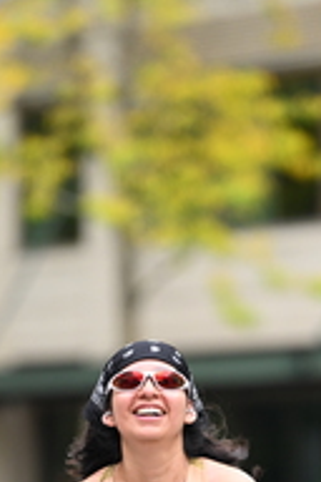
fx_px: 7677
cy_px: 547
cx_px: 202
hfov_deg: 2.4
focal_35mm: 574
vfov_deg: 3.6
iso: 640
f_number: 2.8
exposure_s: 1/1600
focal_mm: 200
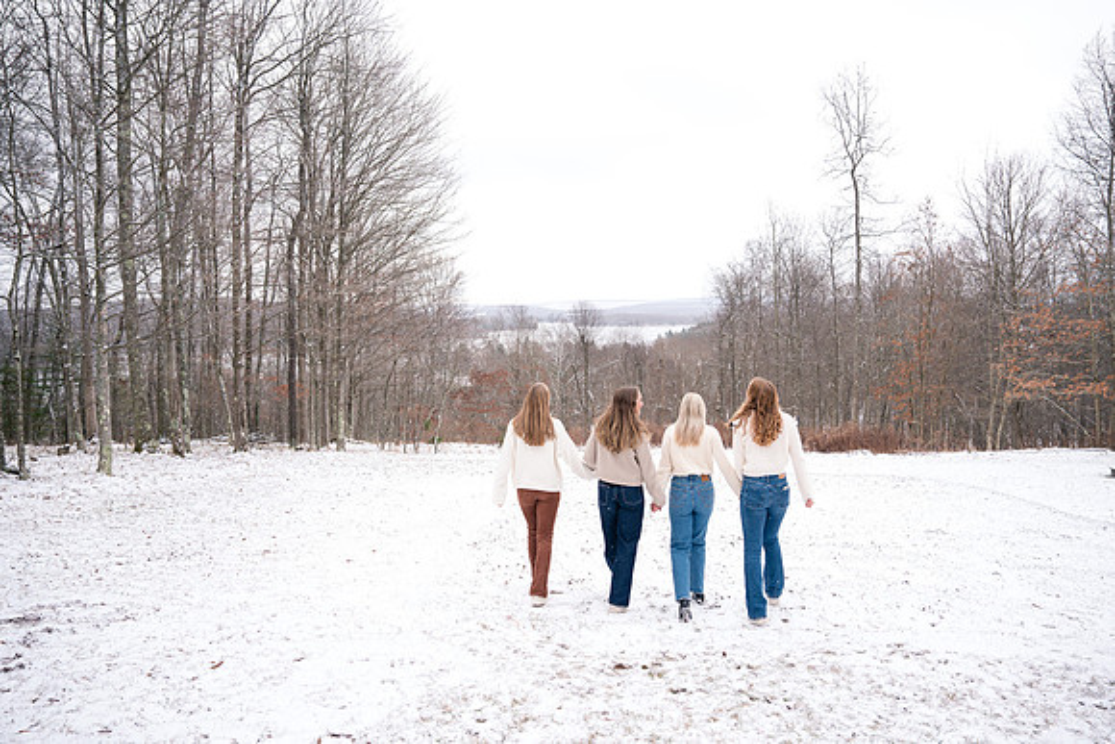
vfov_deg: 53.2
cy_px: 372
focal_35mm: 24
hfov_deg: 73.7
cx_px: 558
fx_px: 743
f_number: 3.2
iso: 400
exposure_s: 1/250
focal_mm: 24
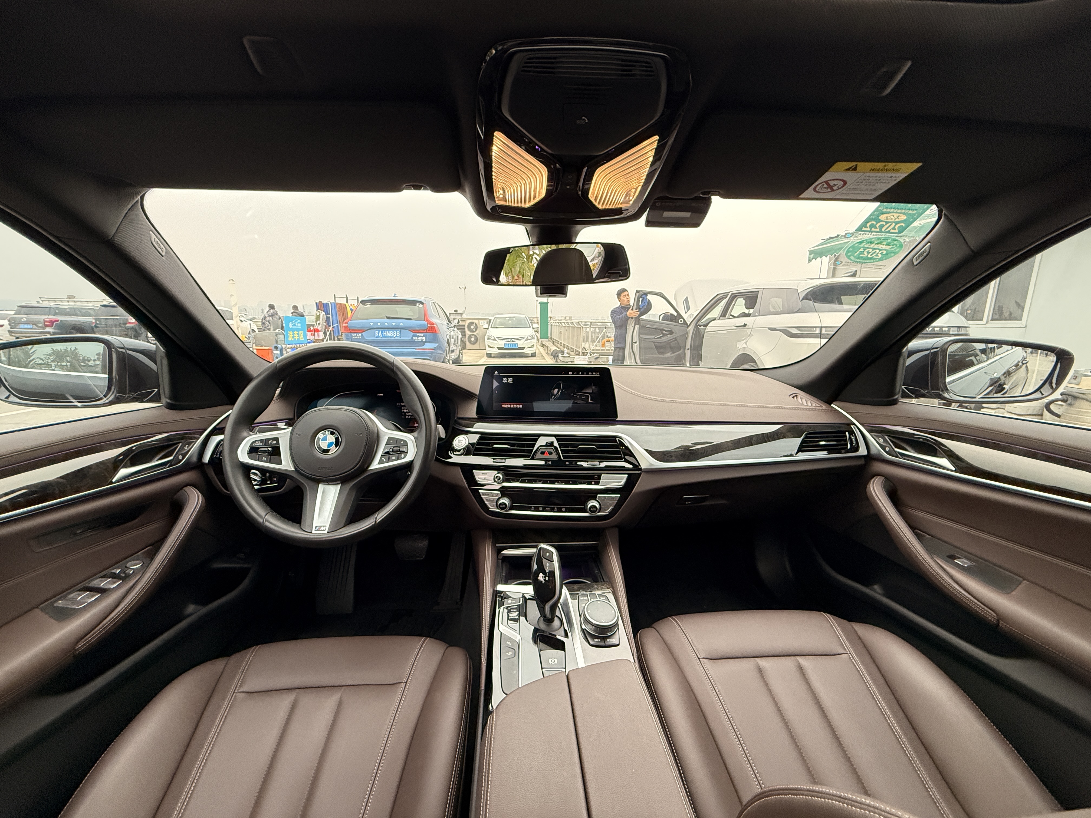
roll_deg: -0.9
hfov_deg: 102.1
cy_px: 409
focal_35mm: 14
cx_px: 546
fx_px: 441
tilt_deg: -11.1
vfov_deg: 85.7
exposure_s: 1/122
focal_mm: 2.22
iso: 320
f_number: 2.2
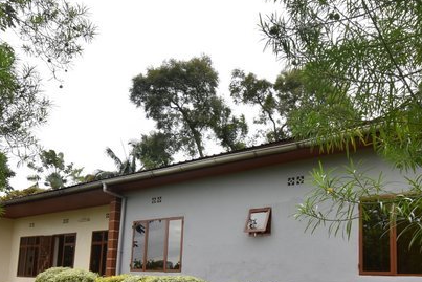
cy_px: 237
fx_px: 375
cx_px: 243
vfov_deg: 39.1
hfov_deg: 58.4
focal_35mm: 32
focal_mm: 10
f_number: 8
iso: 100
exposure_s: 1/100
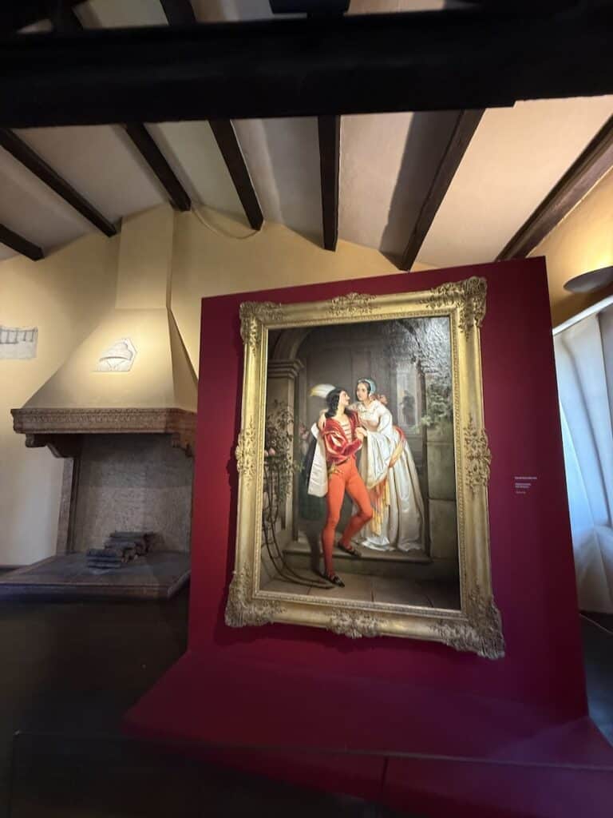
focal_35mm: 14
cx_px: 306
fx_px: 331
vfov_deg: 102.1
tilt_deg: +8.7
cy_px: 409
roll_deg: +0.0
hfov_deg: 85.7
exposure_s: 1/50
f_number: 2.2
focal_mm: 2.22
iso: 640
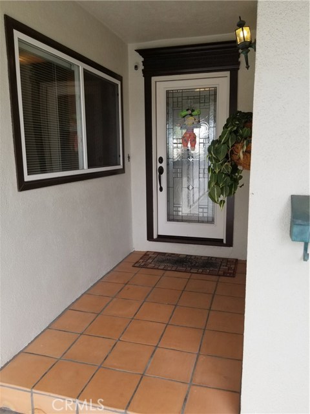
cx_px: 155
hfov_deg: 53.1
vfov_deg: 67.3
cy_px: 207
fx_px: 310
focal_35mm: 26
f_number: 1.7
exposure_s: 1/391
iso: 50
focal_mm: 4.25
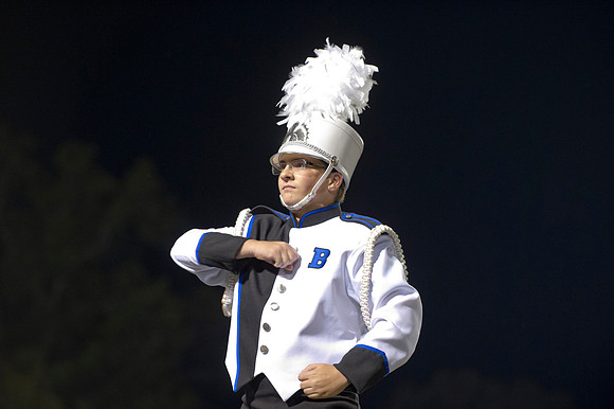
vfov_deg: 9.1
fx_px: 2557
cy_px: 204
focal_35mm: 150
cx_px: 307
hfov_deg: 13.7
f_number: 3.2
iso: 3200
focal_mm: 150
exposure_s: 1/125
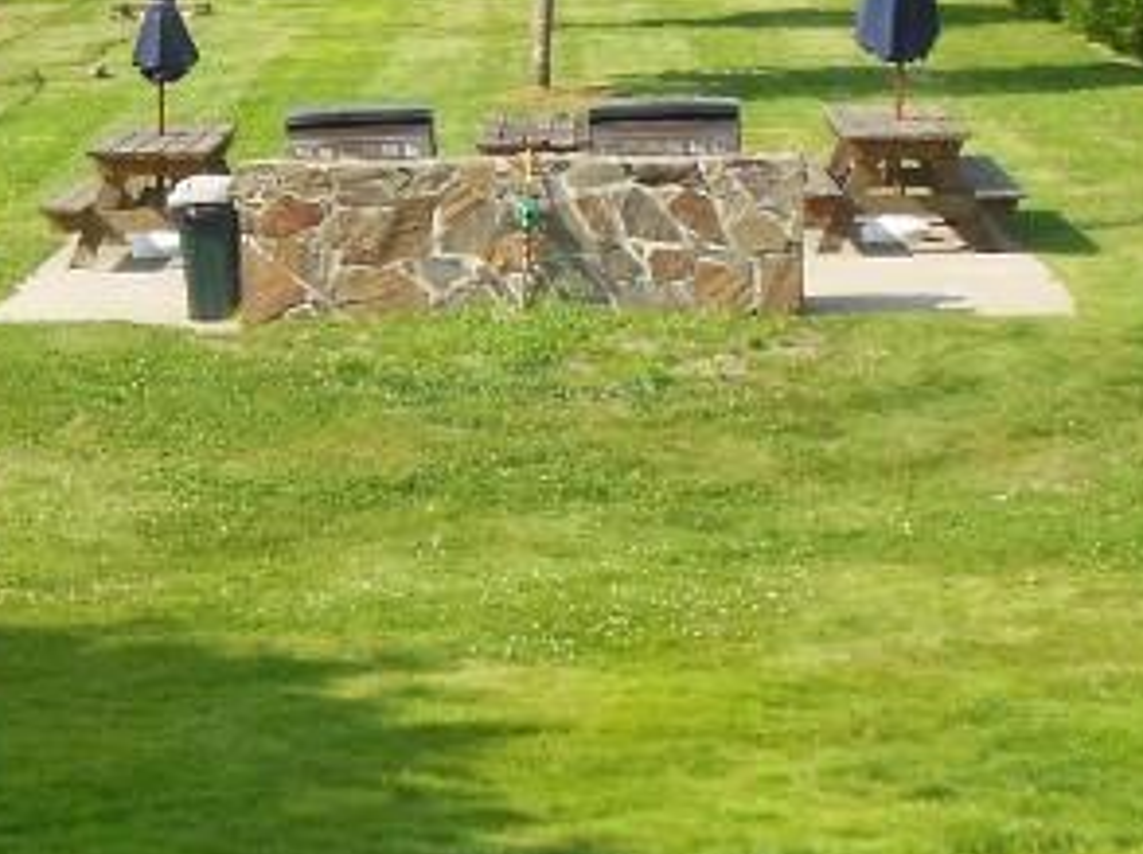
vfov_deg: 11.1
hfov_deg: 14.5
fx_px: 4386
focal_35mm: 133
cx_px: -117
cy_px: 136
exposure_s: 1/640
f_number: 3.6
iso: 125
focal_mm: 6.8
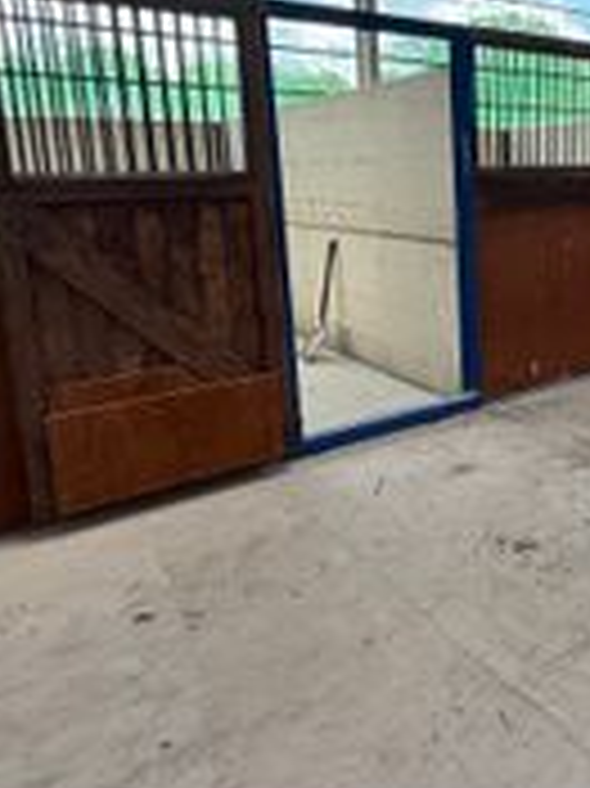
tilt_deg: -9.6
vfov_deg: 56.3
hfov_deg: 40.6
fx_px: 728
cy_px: 306
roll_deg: +0.5
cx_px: 536
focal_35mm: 32
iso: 64
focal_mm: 2.22
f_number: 2.2
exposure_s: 1/173
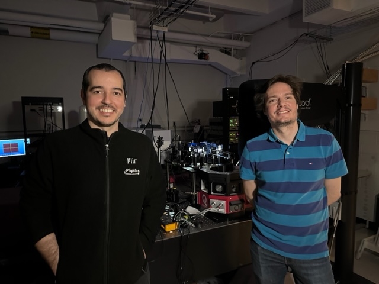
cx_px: 190
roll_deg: +1.2
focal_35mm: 24
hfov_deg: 71.6
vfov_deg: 56.8
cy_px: 142
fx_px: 263
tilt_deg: -5.7
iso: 1250
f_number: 1.78
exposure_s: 1/30
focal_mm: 6.86
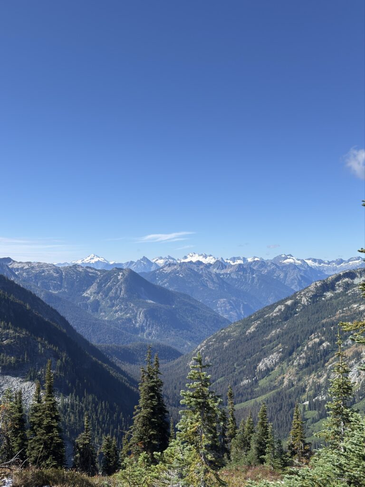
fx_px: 548
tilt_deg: +2.0
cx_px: 182
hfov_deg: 36.8
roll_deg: +0.1
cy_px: 244
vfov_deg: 47.9
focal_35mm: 39
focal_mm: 6.76
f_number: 1.78
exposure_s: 1/3953
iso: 64
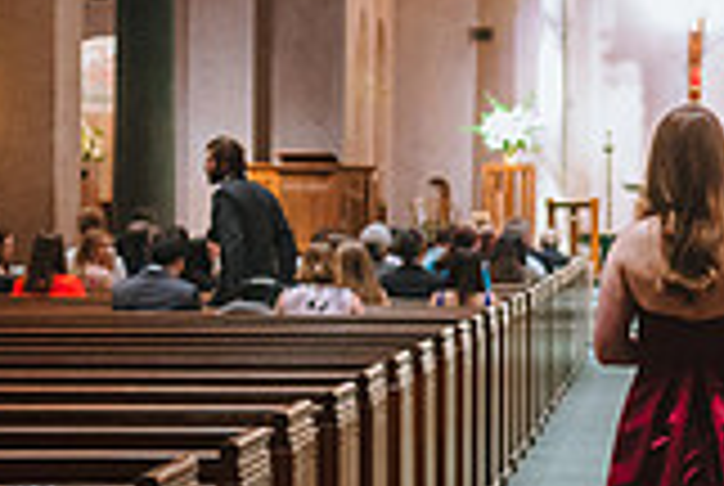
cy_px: 241
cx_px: 697
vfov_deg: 9.1
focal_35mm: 151
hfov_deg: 13.4
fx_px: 3042
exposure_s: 1/125
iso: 4000
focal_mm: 42
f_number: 2.8
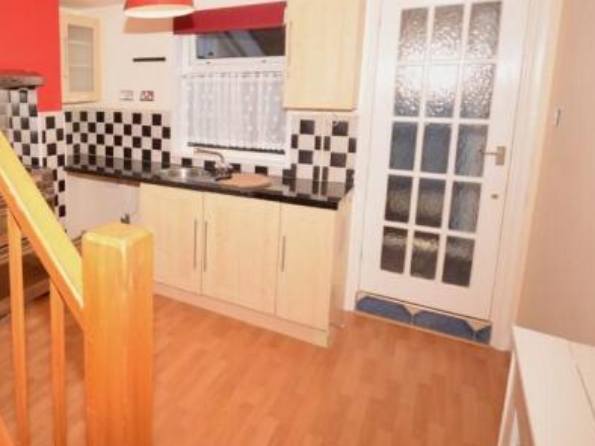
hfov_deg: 66.0
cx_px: 131
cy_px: 155
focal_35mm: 24
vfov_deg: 55.8
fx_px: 412
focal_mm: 10
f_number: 4
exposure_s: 1/60
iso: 100
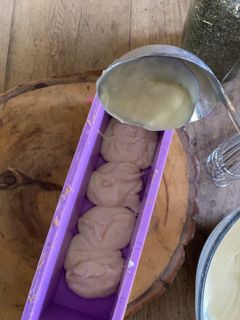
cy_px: 160
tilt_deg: -81.1
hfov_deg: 53.1
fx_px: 240
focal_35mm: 26
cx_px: 120
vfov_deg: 67.3
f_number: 1.8
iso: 320
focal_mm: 4.25
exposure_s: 1/60
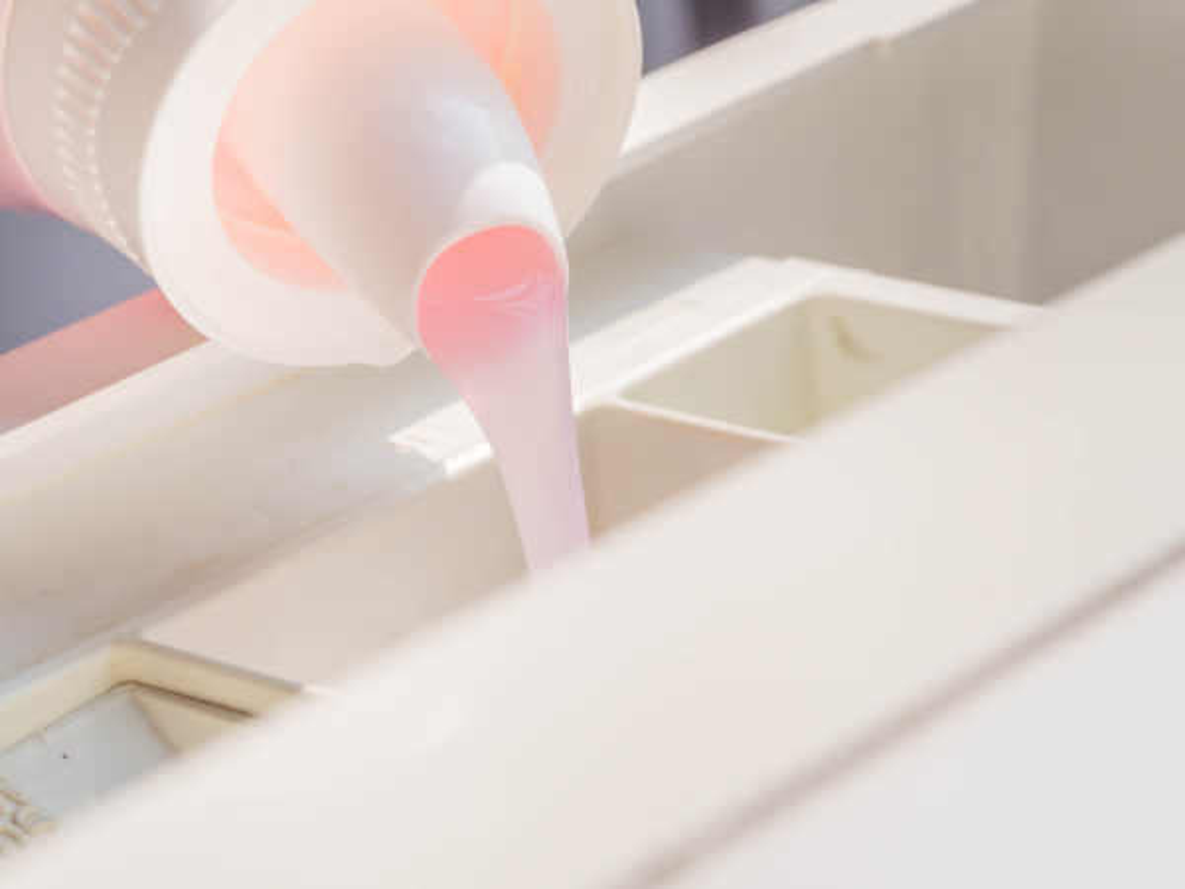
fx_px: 4108
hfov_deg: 16.4
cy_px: 444
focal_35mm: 120
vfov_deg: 12.3
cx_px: 592
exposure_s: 1/800
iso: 200
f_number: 8
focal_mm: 60
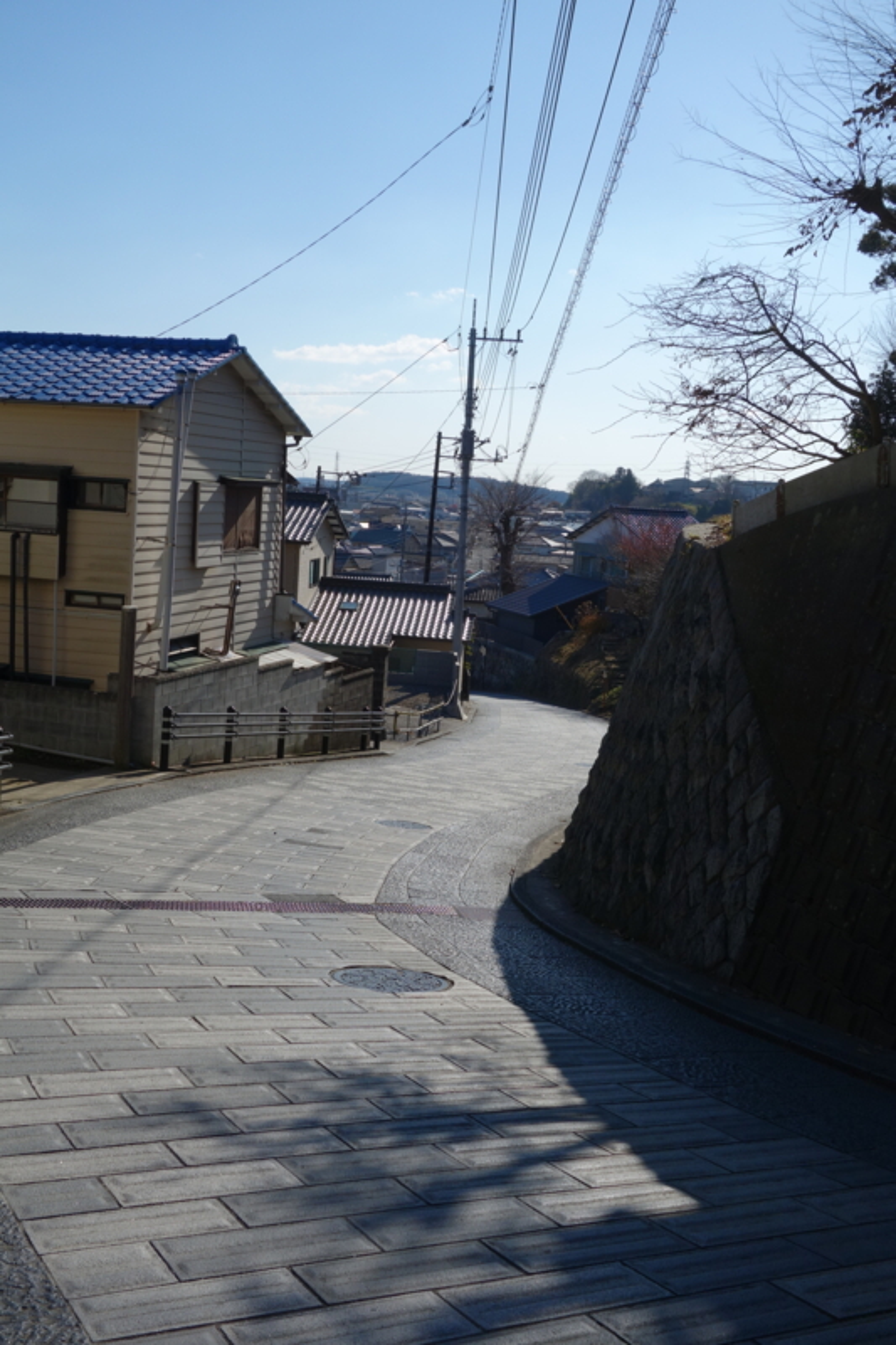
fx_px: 1382
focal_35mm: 37
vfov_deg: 51.9
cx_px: 448
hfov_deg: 35.9
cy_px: 672
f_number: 6.3
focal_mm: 13.75
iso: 125
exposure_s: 1/800
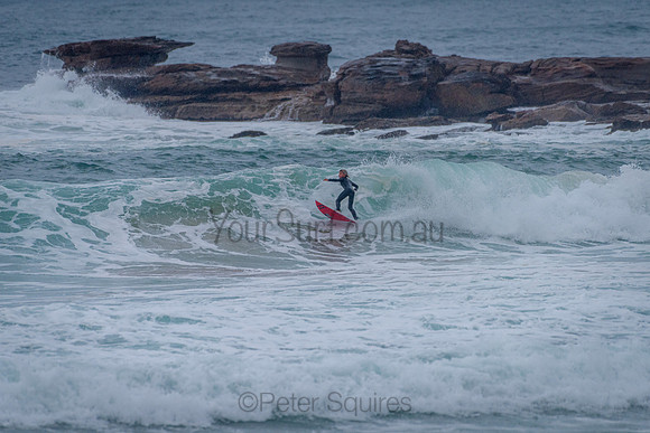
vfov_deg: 2.2
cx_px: 325
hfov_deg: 3.4
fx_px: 11061
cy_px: 216
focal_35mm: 613
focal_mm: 500
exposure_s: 1/2000
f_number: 5.6
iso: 560
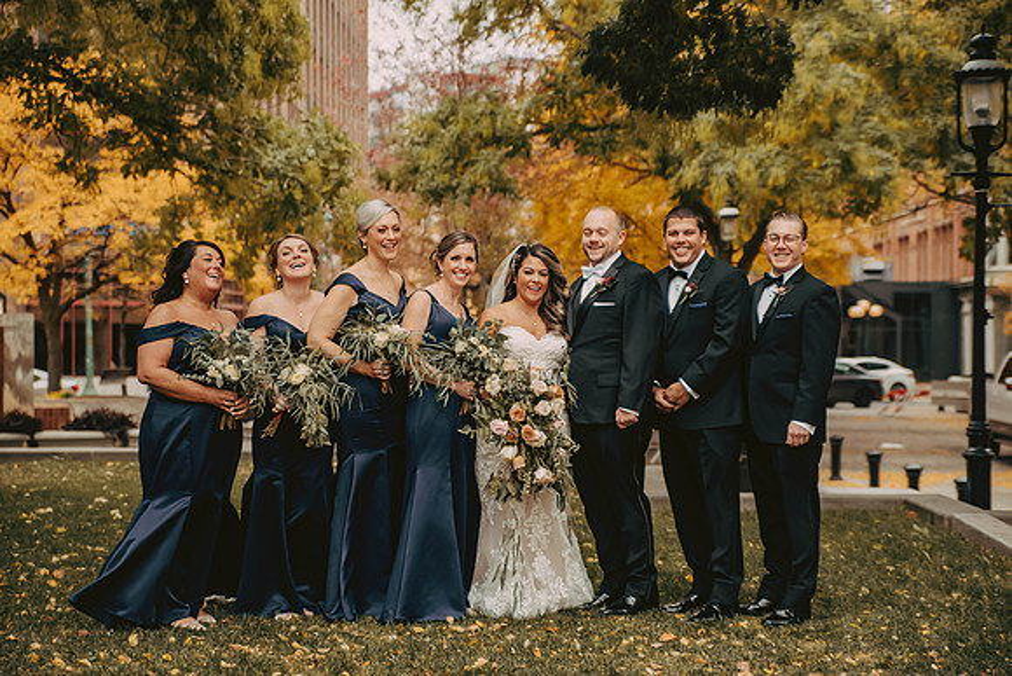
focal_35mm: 75
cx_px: 506
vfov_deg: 18.2
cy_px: 338
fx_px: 2109
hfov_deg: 27.0
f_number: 3.2
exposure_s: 1/1000
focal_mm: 75
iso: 1250
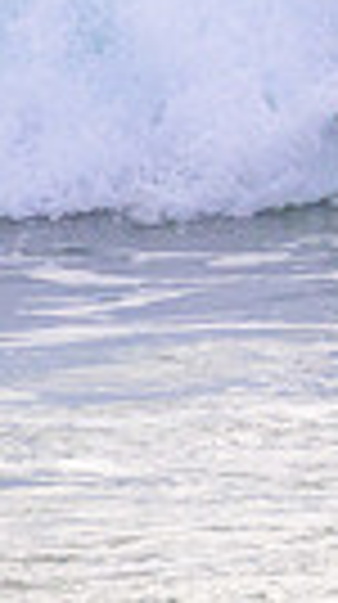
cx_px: 906
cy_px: -146
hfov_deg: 0.3
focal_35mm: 3624
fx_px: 57961
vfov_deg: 0.6
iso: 1000
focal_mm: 800
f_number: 11
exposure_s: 1/2000
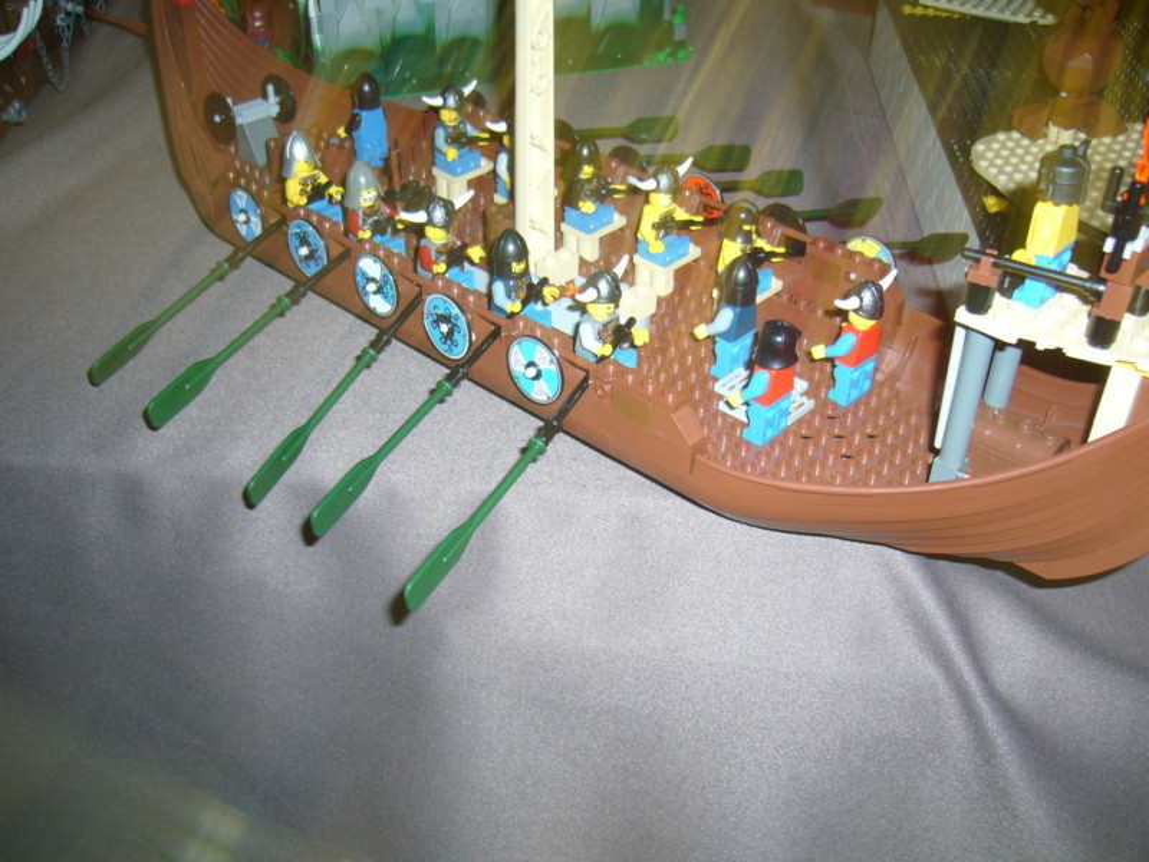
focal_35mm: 35
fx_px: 1162
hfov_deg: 52.6
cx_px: 574
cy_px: 431
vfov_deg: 40.7
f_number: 2.8
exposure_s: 1/8
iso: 100
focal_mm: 5.8
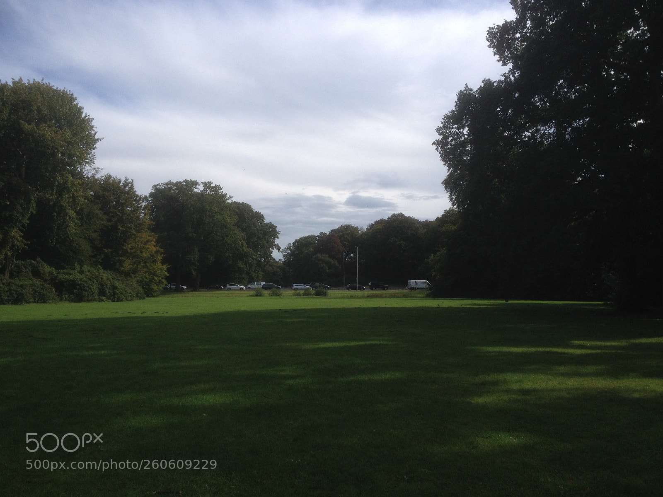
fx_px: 670
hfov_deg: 52.6
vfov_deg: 40.7
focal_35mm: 35
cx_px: 332
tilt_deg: +3.1
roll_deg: +0.2
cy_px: 248
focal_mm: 4.28
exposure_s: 1/2045
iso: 50
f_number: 2.4
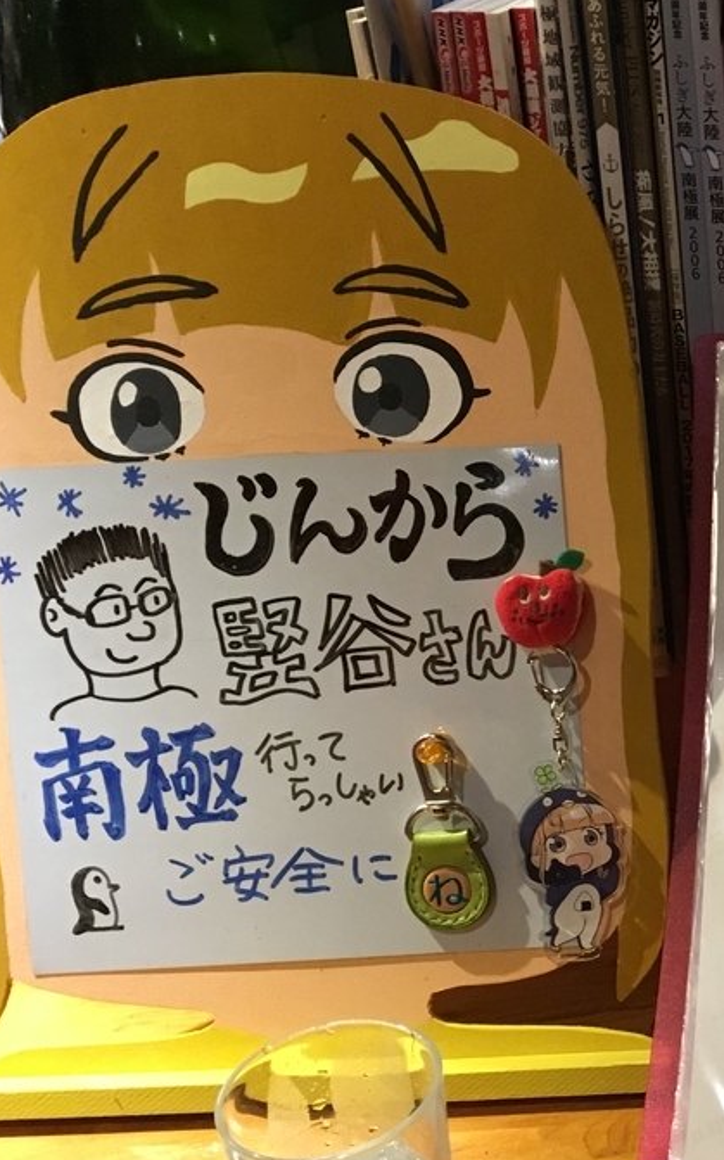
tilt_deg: -25.7
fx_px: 1737
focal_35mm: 55
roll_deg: +2.1
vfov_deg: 36.9
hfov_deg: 21.0
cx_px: 990
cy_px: 629
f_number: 2.2
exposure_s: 1/30
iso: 125
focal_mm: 4.15
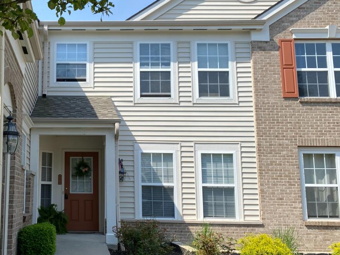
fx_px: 422
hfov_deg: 41.9
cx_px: 66
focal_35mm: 43
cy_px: 132
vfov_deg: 33.6
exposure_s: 1/1808
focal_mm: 4.25
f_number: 1.8
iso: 32
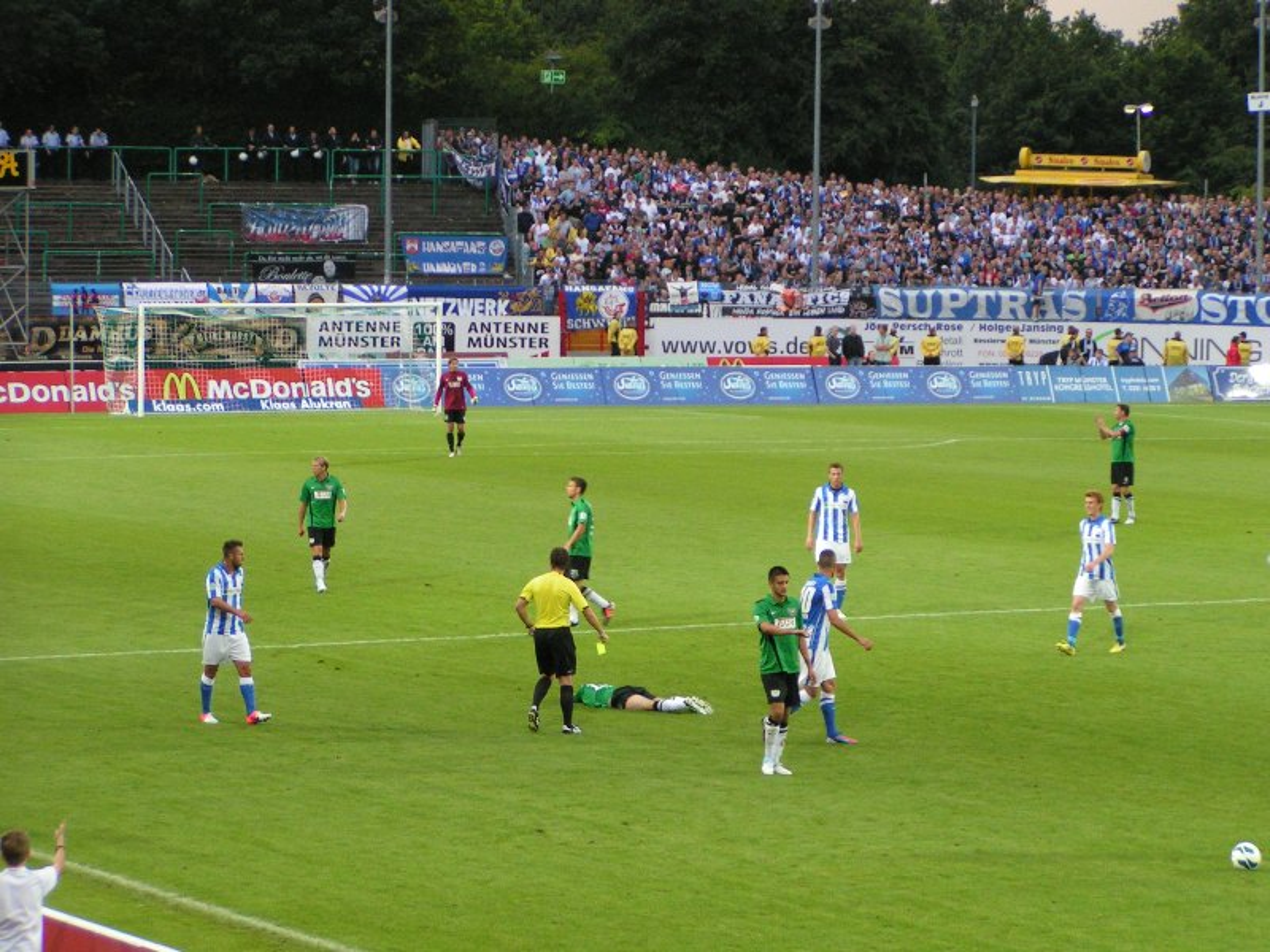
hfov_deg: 14.5
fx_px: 4990
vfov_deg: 10.9
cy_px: 476
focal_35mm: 136
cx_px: 635
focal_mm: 20.9
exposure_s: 1/125
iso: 200
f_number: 3.5
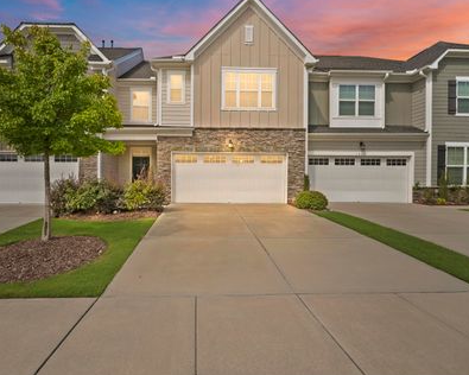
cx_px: 202
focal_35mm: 19
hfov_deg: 82.8
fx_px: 264
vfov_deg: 70.9
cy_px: 187
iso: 400
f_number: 7.1
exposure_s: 1/400
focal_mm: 16
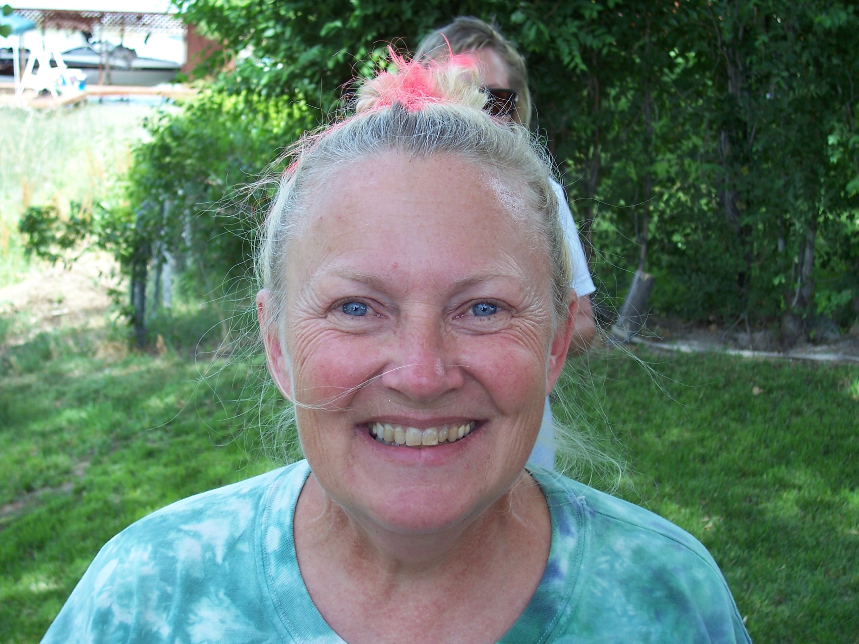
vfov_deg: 27.5
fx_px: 1315
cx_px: 430
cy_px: 322
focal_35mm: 53
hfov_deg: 36.2
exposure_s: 1/180
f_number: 3.4
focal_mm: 8.6
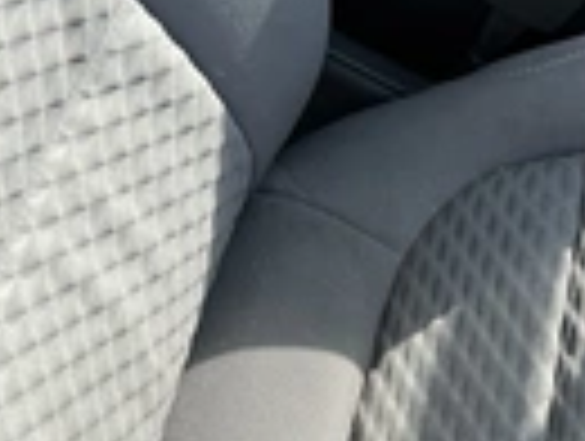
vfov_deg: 16.7
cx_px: 580
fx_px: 1456
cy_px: 486
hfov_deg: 21.9
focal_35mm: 86
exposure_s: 1/204
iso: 20
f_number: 1.8
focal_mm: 3
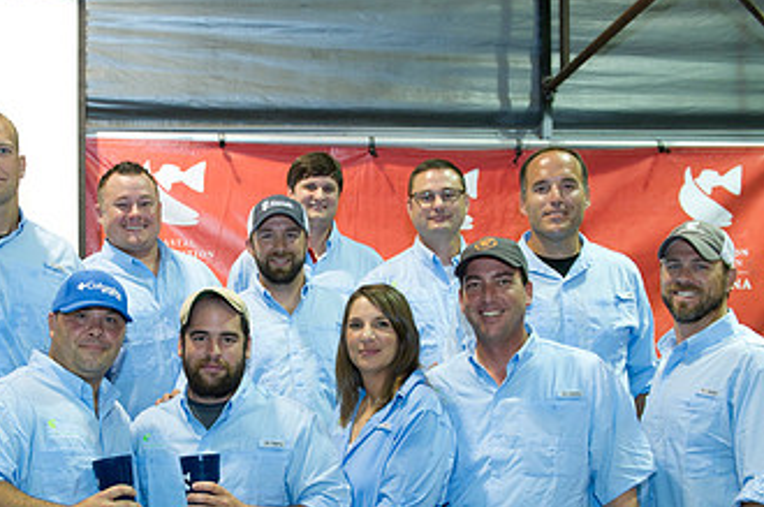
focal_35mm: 51
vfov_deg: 26.0
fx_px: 1081
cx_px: 250
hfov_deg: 38.5
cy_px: 398
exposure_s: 1/50
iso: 1250
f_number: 4.5
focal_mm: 29
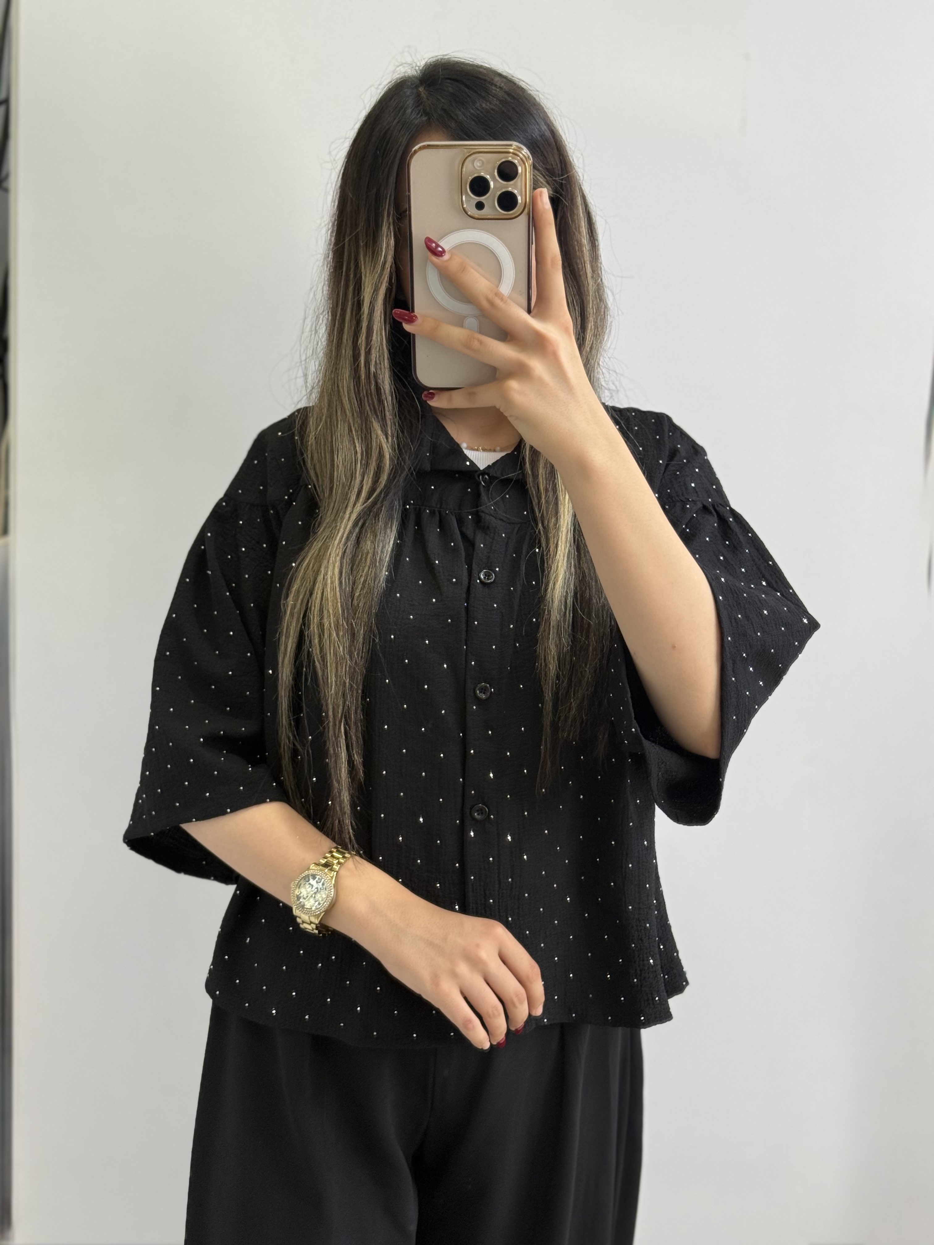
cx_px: 467
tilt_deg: -17.9
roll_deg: -1.9
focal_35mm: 48
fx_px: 1727
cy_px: 622
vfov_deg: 39.7
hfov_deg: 30.3
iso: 64
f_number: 1.78
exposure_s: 1/100
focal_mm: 6.76
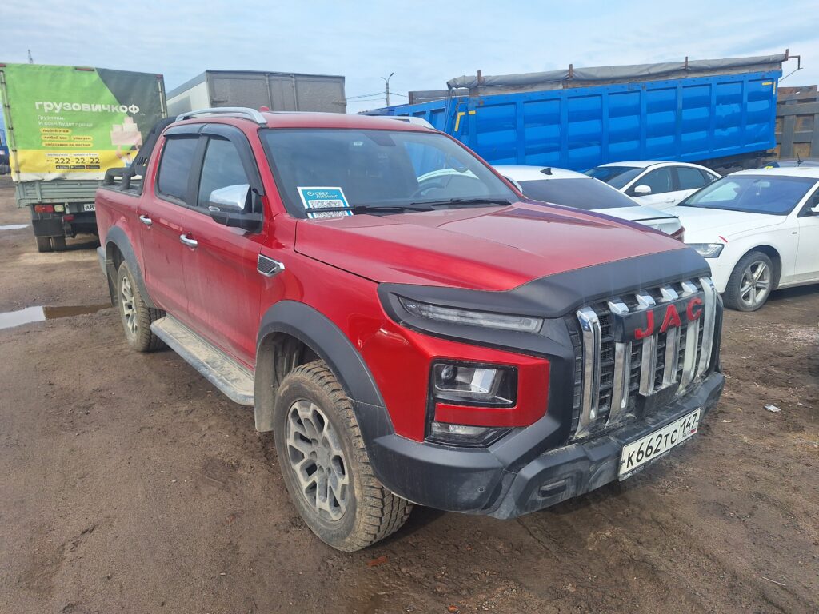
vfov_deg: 58.9
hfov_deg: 73.9
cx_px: 410
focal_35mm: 23
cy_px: 307
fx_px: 544
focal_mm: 5.54
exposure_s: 1/1789
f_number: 1.8
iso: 40
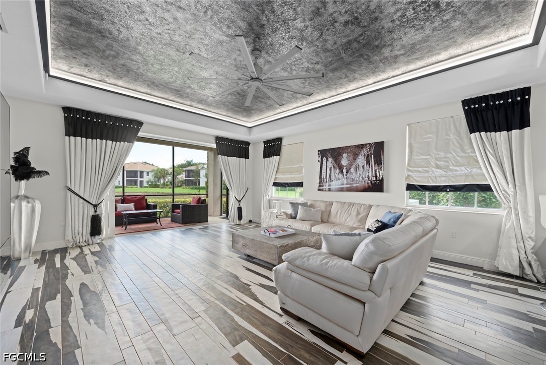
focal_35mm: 14
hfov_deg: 104.2
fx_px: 212
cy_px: 182
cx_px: 273
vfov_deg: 81.2
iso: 400
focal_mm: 14
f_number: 11
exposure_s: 1
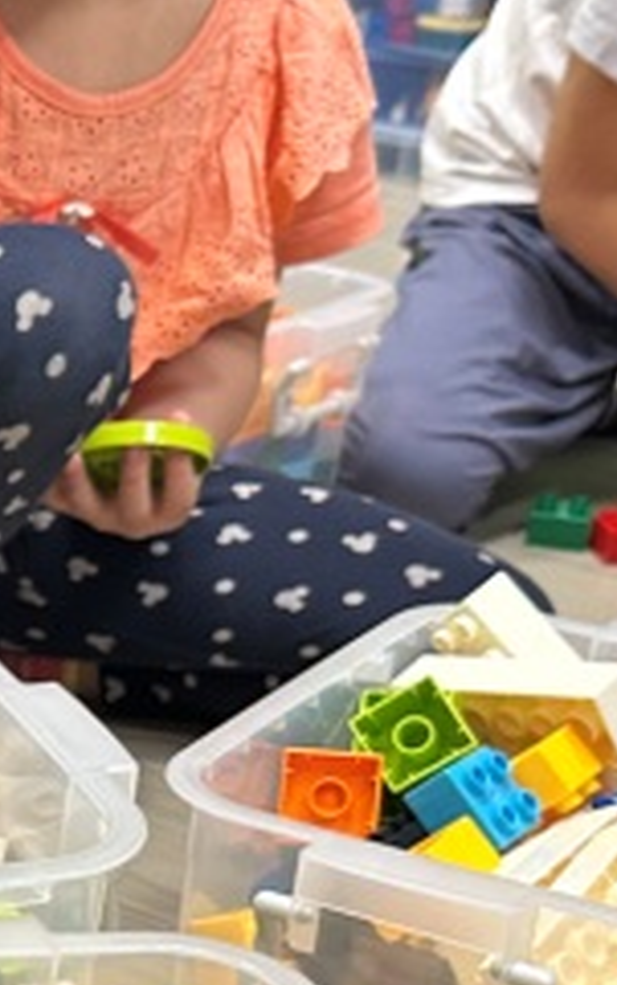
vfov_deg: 18.9
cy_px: 887
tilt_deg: -23.0
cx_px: -686
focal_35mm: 108
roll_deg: -1.2
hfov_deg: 10.9
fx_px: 2900
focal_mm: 6.86
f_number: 1.78
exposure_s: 1/60
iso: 200
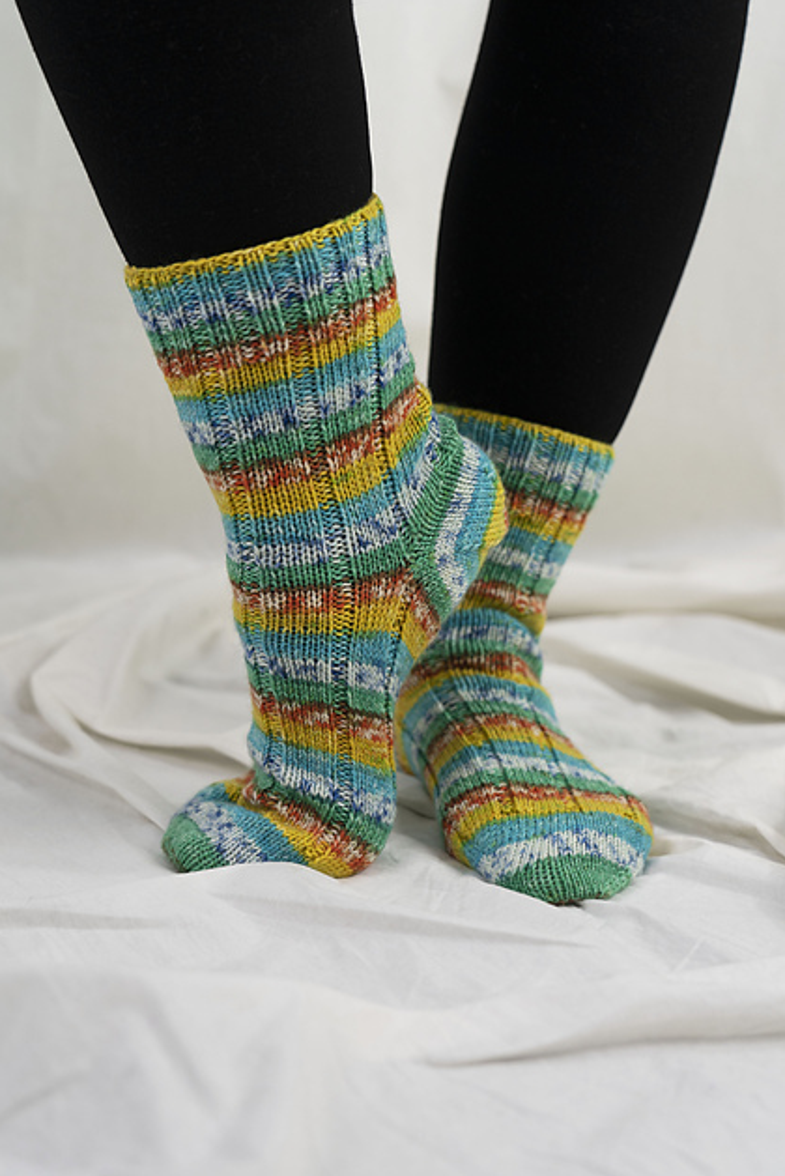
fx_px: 1862
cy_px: 595
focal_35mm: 57
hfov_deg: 23.8
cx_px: 393
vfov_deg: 35.0
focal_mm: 56
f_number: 4.5
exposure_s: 1/60
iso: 200
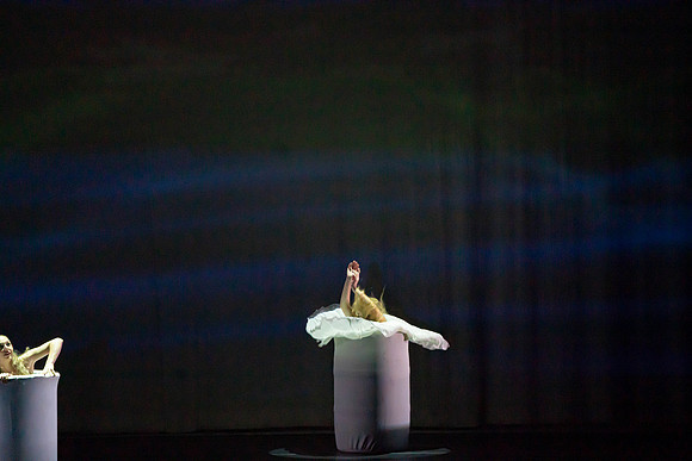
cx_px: 346
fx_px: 5210
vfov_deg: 5.1
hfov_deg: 7.6
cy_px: 230
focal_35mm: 271
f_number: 5.6
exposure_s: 1/320
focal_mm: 271
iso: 6400
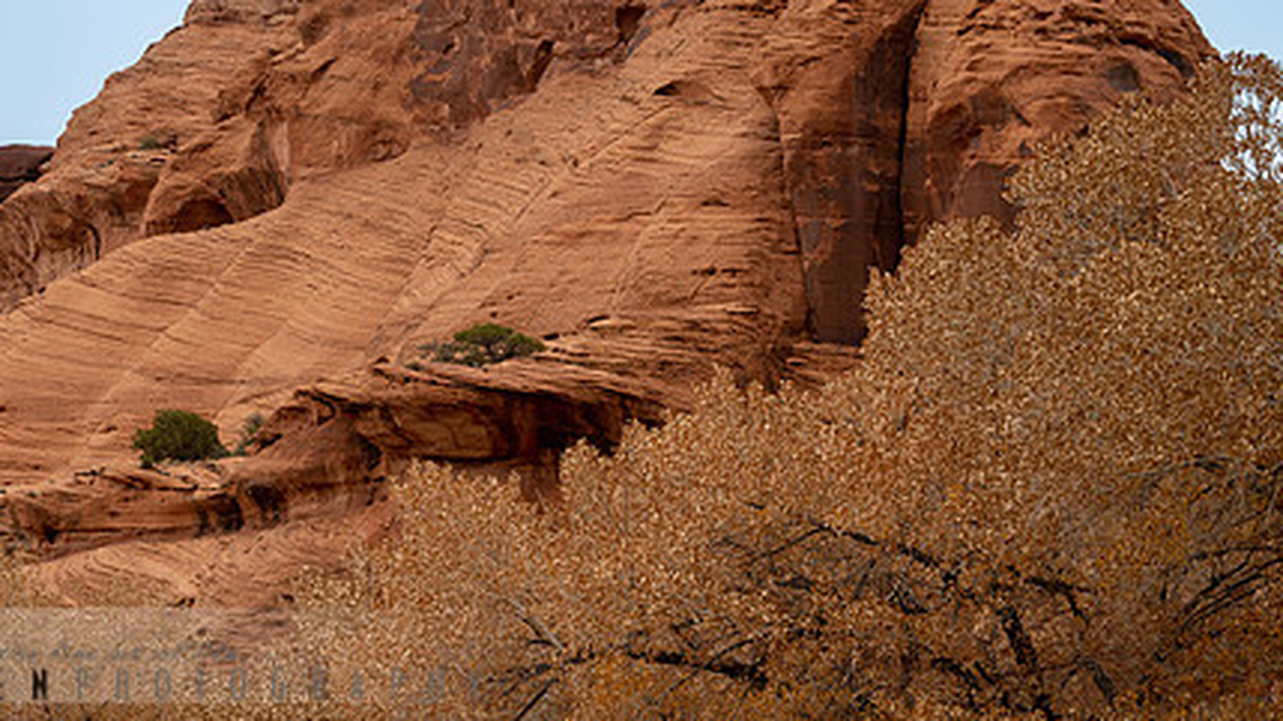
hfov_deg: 31.0
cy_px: 147
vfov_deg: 17.6
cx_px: 586
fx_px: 2313
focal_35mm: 68
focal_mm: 48
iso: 400
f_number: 4.5
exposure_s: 1/1600
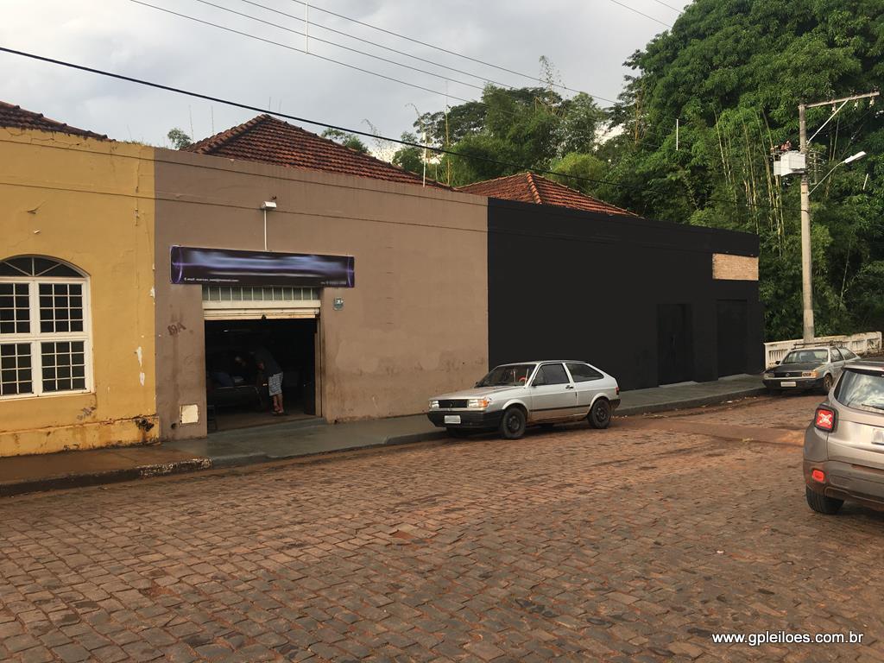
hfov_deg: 61.7
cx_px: 442
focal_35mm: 29
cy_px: 332
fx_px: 741
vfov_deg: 48.2
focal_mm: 4.2
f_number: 2.2
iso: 25
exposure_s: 1/545
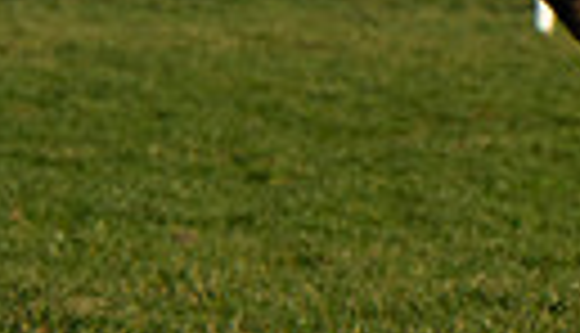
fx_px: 10369
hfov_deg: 3.2
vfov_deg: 1.8
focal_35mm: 671
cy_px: -109
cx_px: 1287
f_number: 6.3
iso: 500
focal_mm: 110
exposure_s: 1/3200
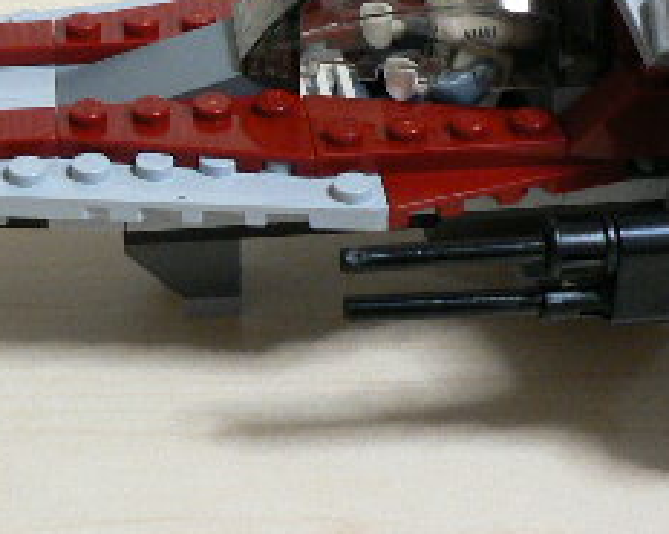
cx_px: 262
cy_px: 26
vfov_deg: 15.6
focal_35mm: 97
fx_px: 1918
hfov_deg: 19.8
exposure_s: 1/15
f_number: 2.8
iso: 200
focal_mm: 6
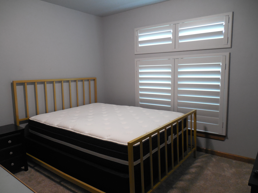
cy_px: 96
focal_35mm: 25
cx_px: 129
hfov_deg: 69.4
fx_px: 186
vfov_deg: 54.9
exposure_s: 1/25
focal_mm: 4.5
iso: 400
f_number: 3.3
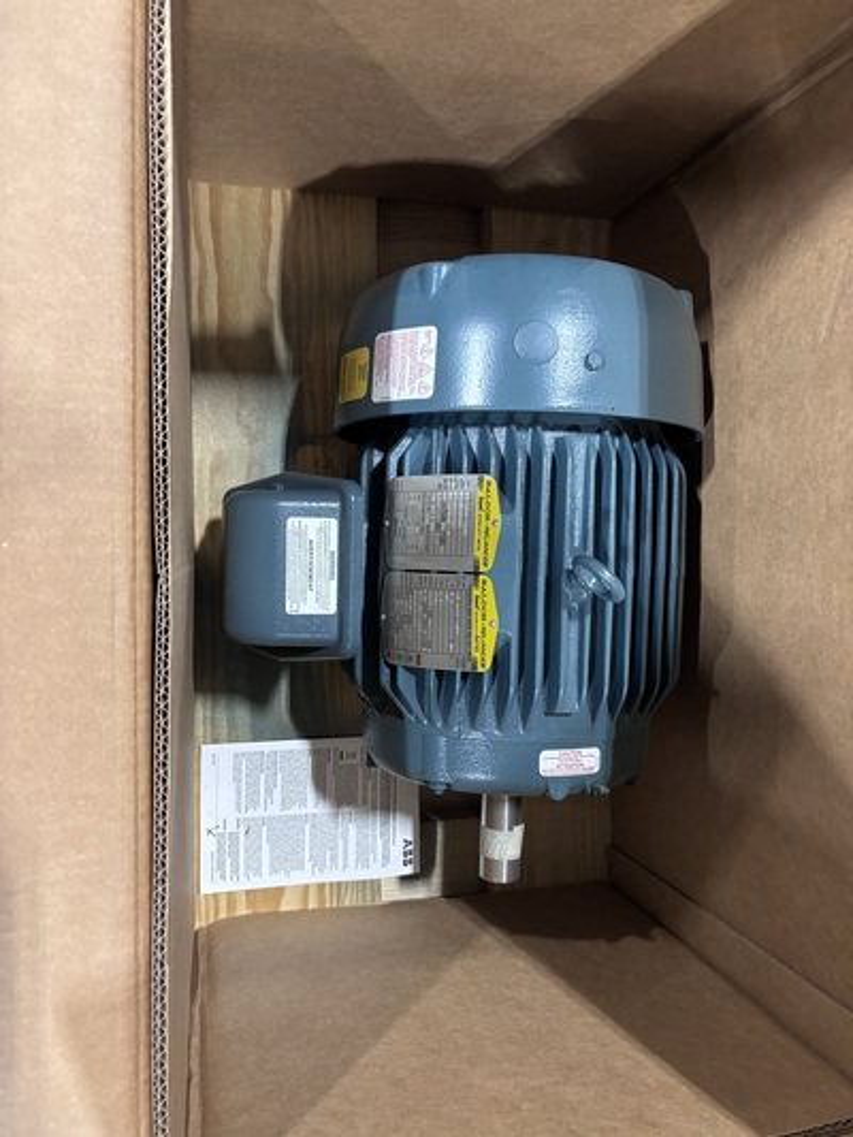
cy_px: 568
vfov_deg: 67.3
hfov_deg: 53.1
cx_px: 426
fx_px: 854
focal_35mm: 26
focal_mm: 5.96
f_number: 1.6
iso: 500
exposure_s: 1/60
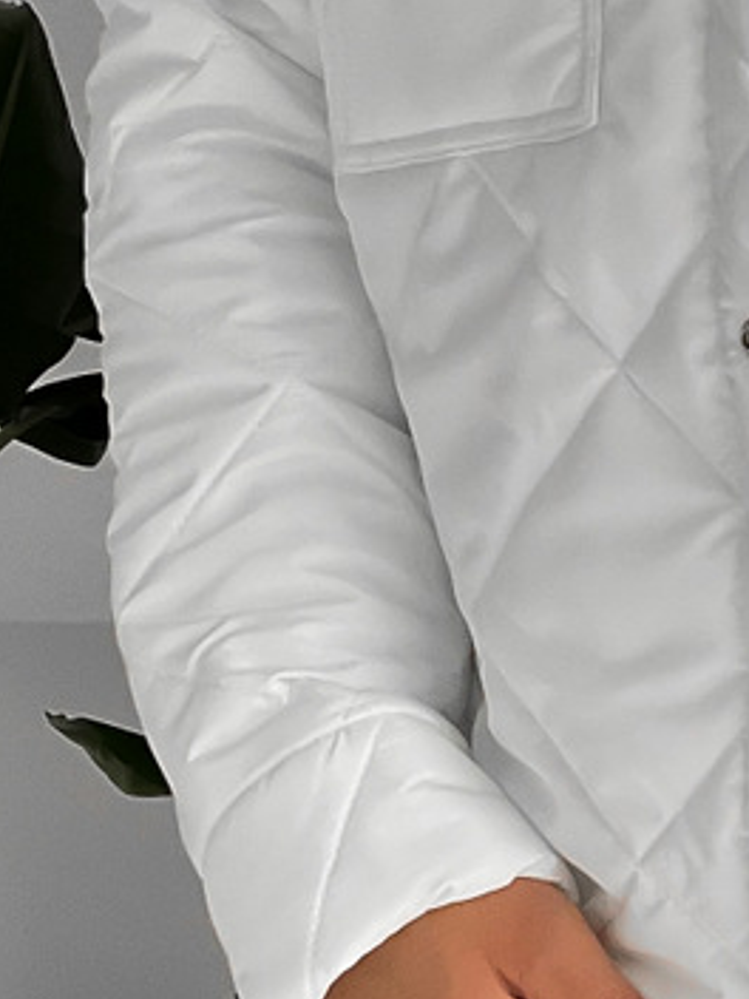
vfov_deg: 14.9
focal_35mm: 132
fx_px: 3808
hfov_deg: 10.9
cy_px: 647
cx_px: 1075
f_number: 1.8
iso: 50
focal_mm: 3
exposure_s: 1/120
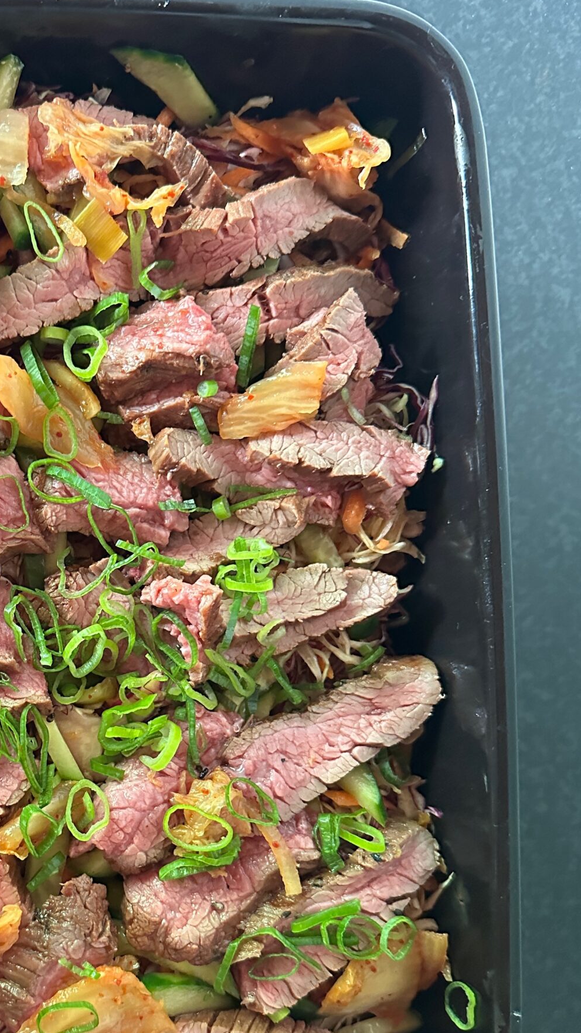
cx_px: 42
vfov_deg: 52.5
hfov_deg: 29.7
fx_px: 1041
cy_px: 602
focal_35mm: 38
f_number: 1.78
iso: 1000
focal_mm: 6.86
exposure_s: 1/50
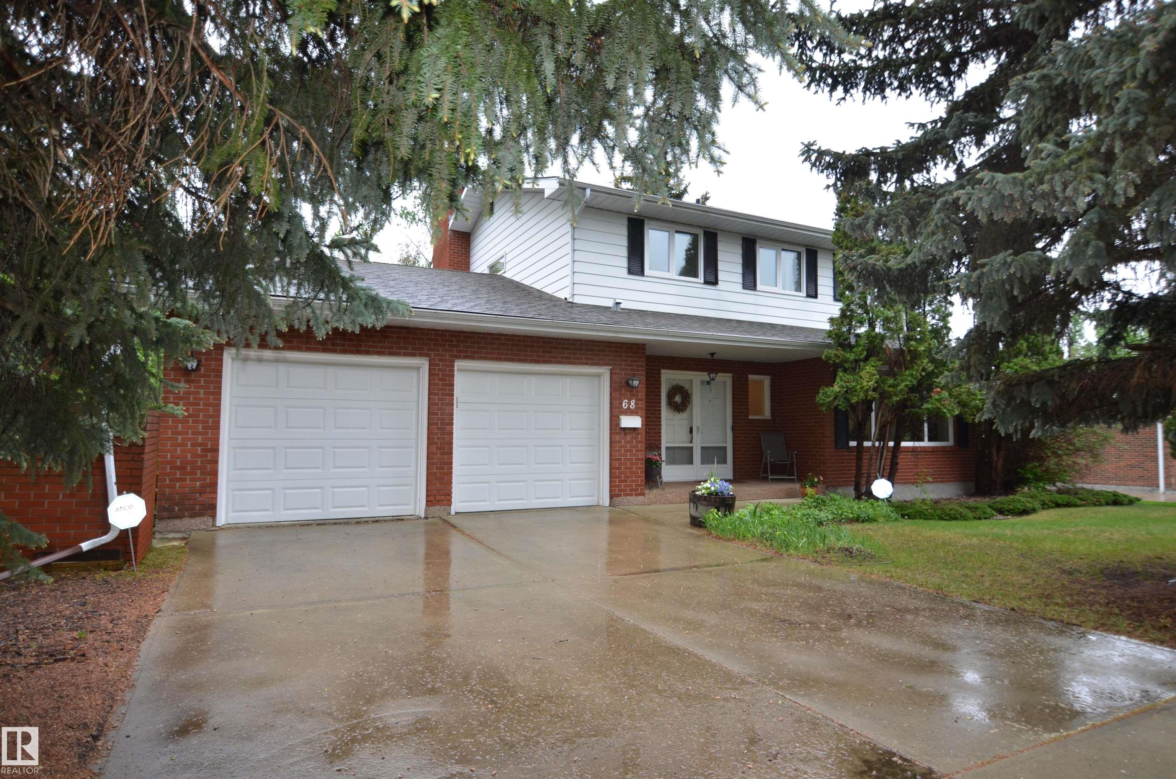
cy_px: 390
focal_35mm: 20
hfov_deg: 85.5
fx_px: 636
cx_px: 588
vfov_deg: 63.0
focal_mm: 13
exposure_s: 1/125
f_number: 2.8
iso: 250
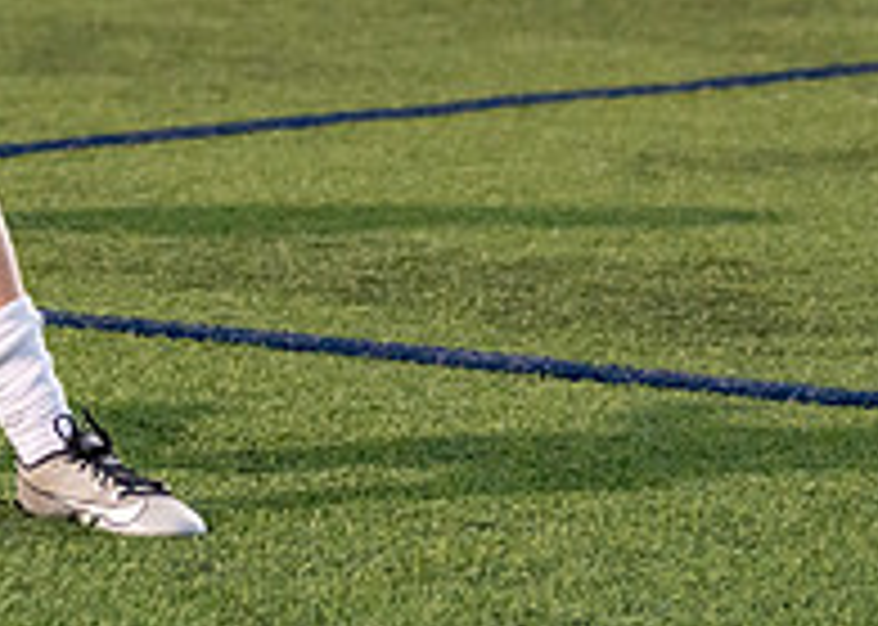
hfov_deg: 7.1
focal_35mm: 280
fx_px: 6977
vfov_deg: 5.1
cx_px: -362
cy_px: -132
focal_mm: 70
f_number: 2.8
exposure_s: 1/1250
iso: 2000
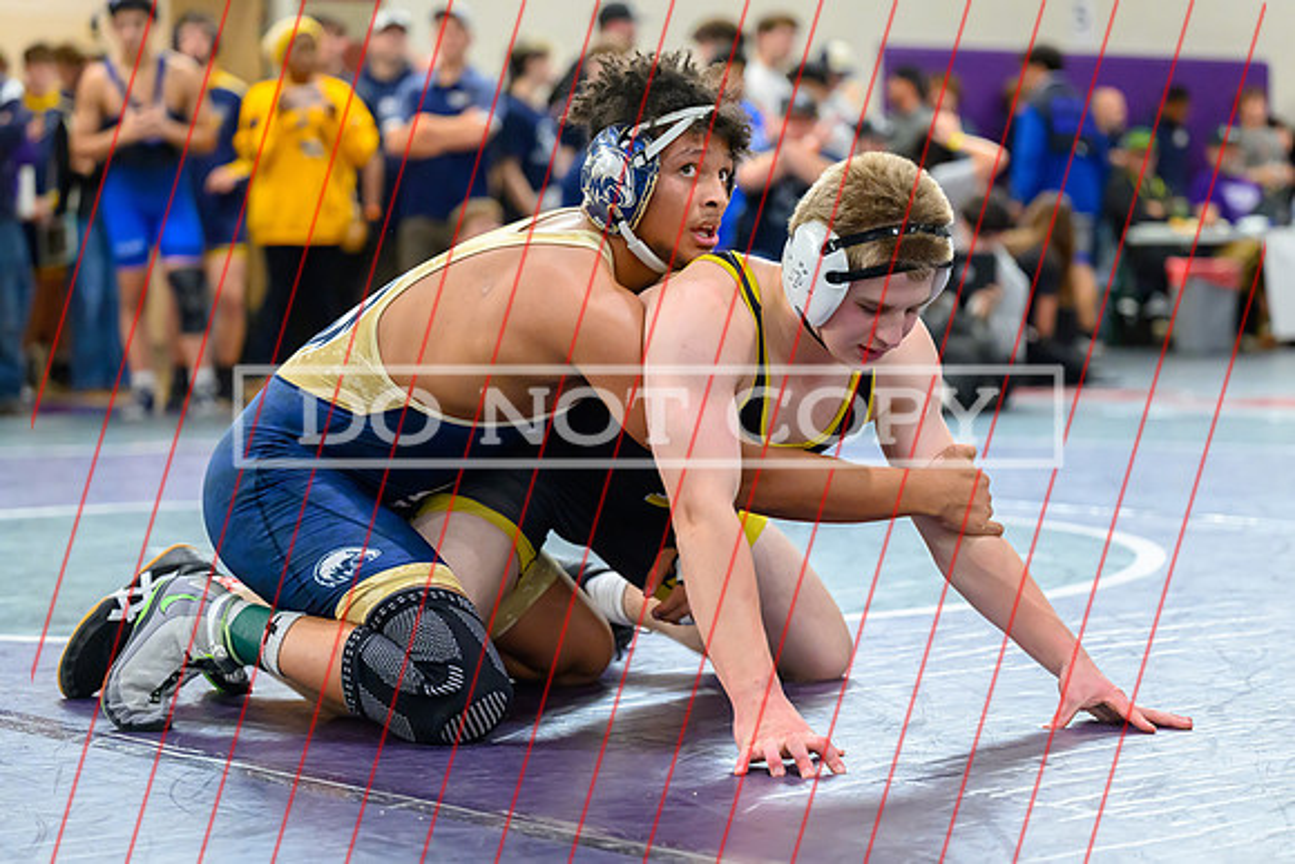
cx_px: 666
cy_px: 403
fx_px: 3332
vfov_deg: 14.8
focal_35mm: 93
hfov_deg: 22.0
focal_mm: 82
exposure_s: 1/800
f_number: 2.8
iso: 5000
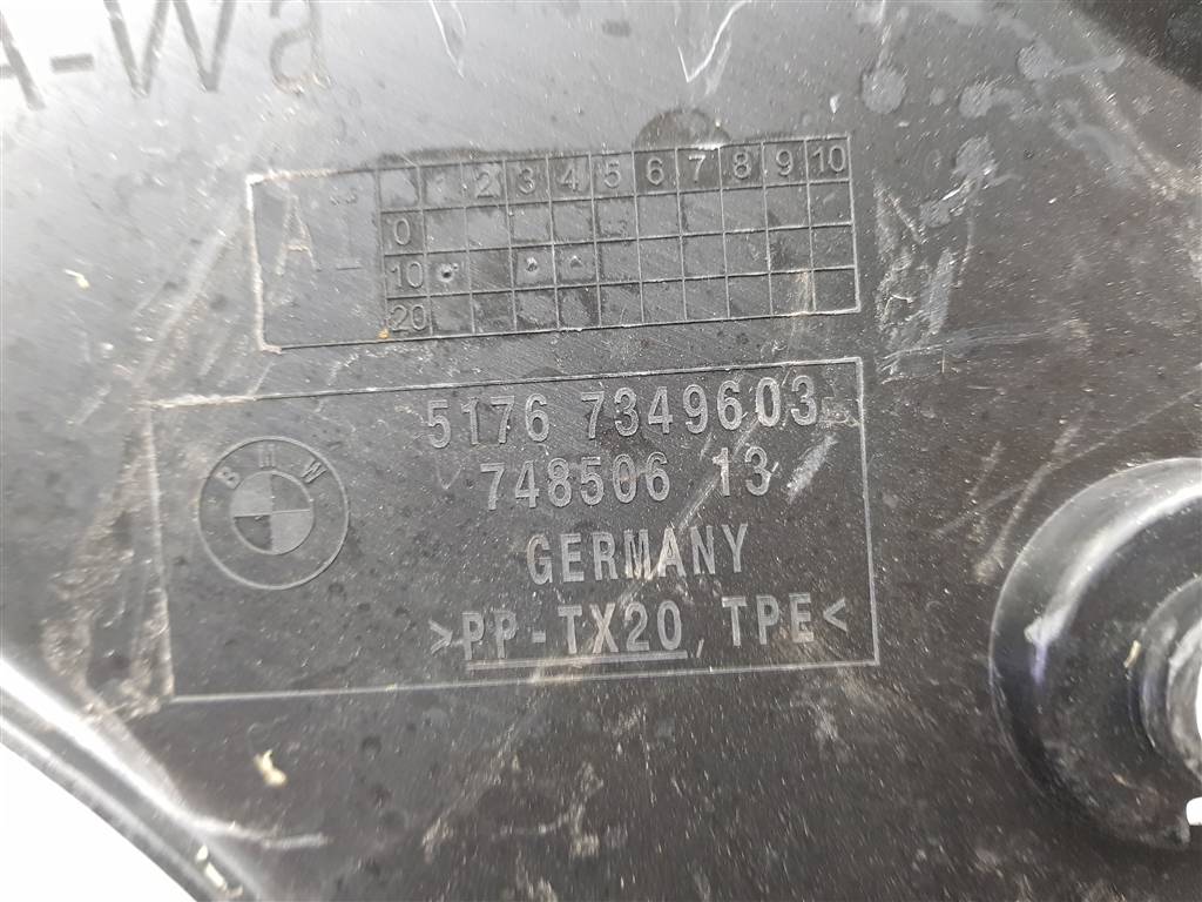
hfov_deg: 67.3
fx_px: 903
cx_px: 601
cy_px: 451
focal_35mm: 26
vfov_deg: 53.1
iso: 250
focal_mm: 4.2
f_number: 1.7
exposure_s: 1/33
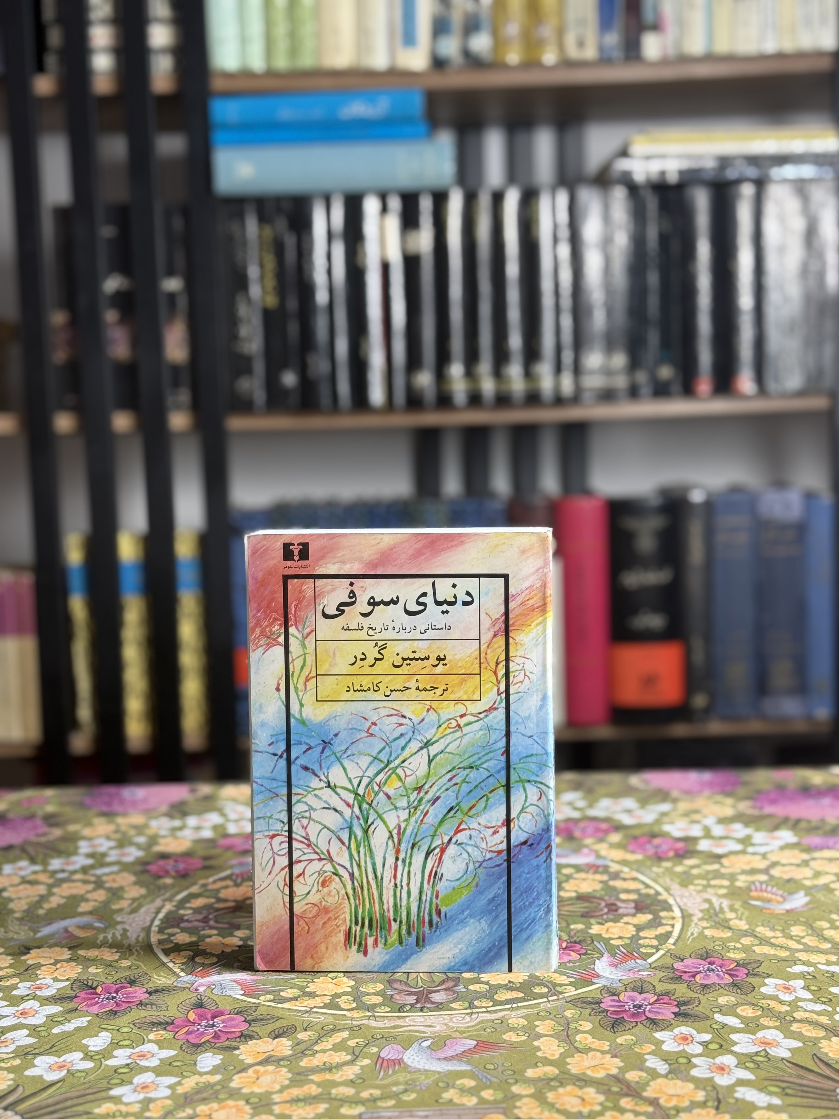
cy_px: 560
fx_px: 1551
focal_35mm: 48
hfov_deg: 30.3
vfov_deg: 39.7
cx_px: 420
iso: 50
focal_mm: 6.76
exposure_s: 1/50
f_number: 1.78
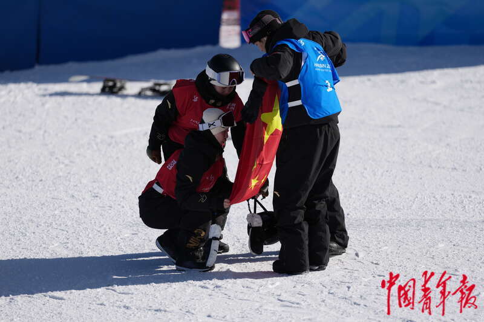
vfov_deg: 4.6
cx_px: 242
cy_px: 161
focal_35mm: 300
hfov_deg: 6.9
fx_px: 4032
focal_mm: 300
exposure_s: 1/6400
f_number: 2.8
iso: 200
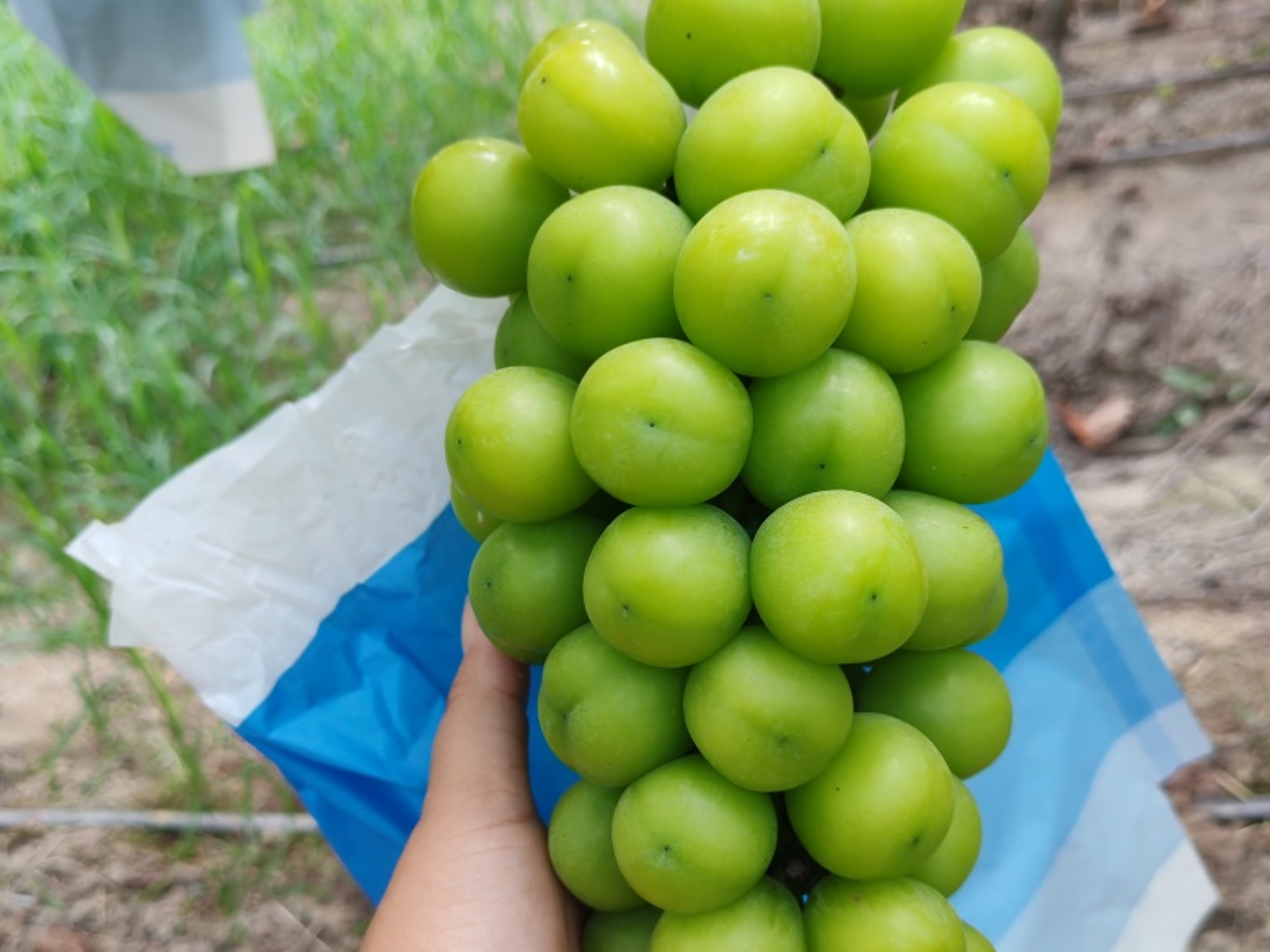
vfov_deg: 38.2
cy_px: 637
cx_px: 633
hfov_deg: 50.1
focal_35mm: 37
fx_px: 1357
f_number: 1.95
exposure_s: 1/100
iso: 160
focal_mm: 5.52
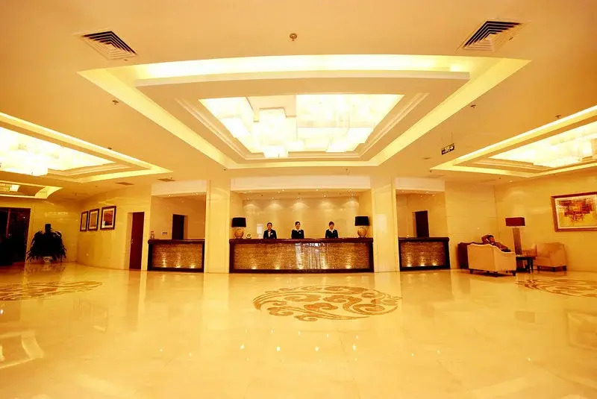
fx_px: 249
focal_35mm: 15
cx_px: 298
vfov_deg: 77.4
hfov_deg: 100.3
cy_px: 200
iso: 160
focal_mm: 10
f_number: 5.6
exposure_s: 1/20
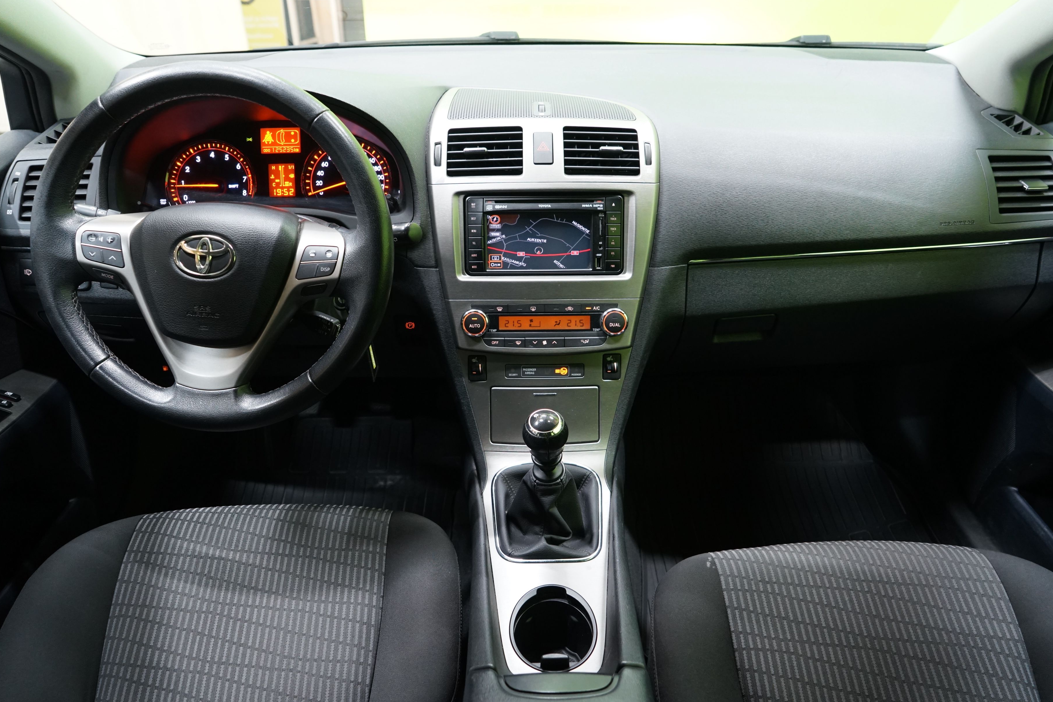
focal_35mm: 26
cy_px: 368
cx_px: 534
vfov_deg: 49.5
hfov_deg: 69.4
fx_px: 760
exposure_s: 1/25
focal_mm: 24
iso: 1600
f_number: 4.5
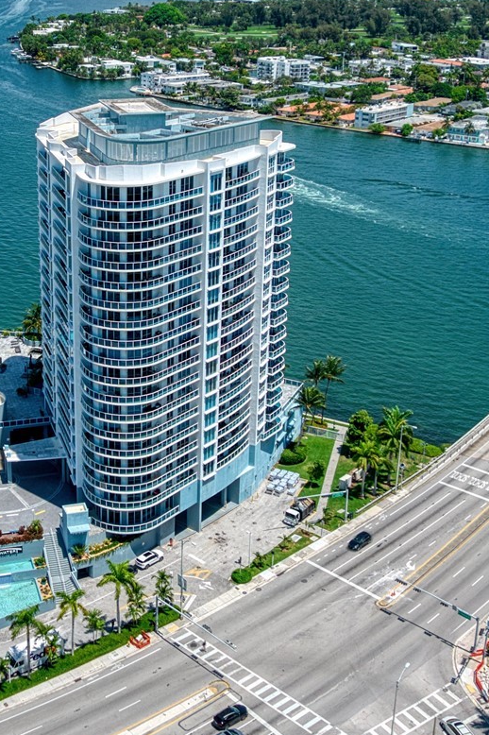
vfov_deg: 40.8
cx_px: 142
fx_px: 979
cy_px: 270
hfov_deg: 27.8
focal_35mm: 48
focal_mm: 8.38
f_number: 2.8
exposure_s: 1/3200
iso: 120
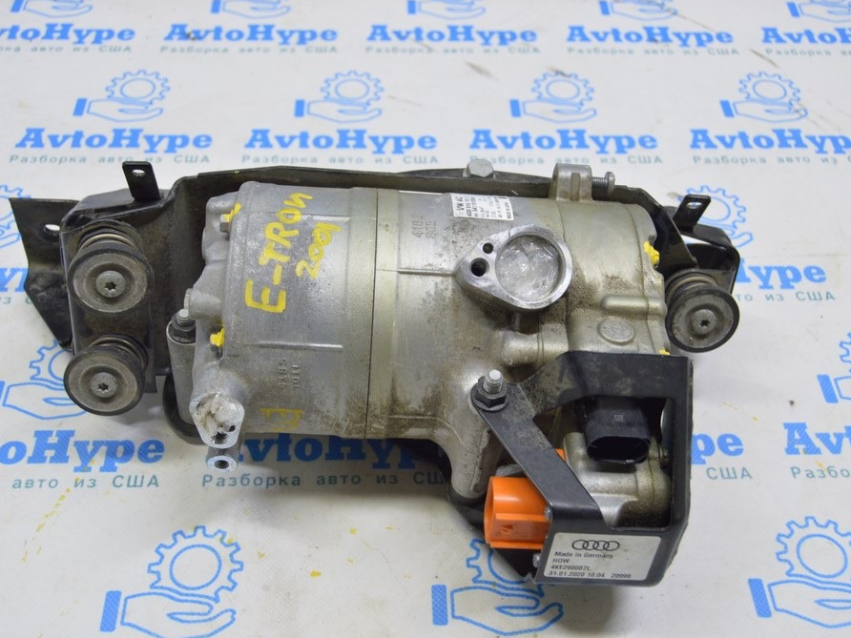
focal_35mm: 43
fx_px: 1057
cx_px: 427
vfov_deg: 33.6
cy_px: 314
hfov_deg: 43.9
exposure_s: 1/20
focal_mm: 26
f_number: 5.6
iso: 400
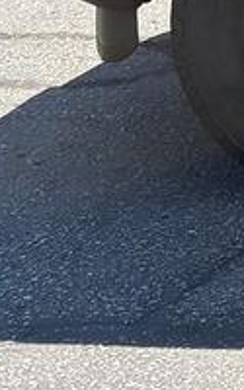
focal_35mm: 176
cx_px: 1226
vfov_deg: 10.3
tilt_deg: -0.5
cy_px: -540
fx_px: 1873
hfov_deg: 5.5
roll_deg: +0.0
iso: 50
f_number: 1.6
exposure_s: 1/2208
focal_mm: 5.96
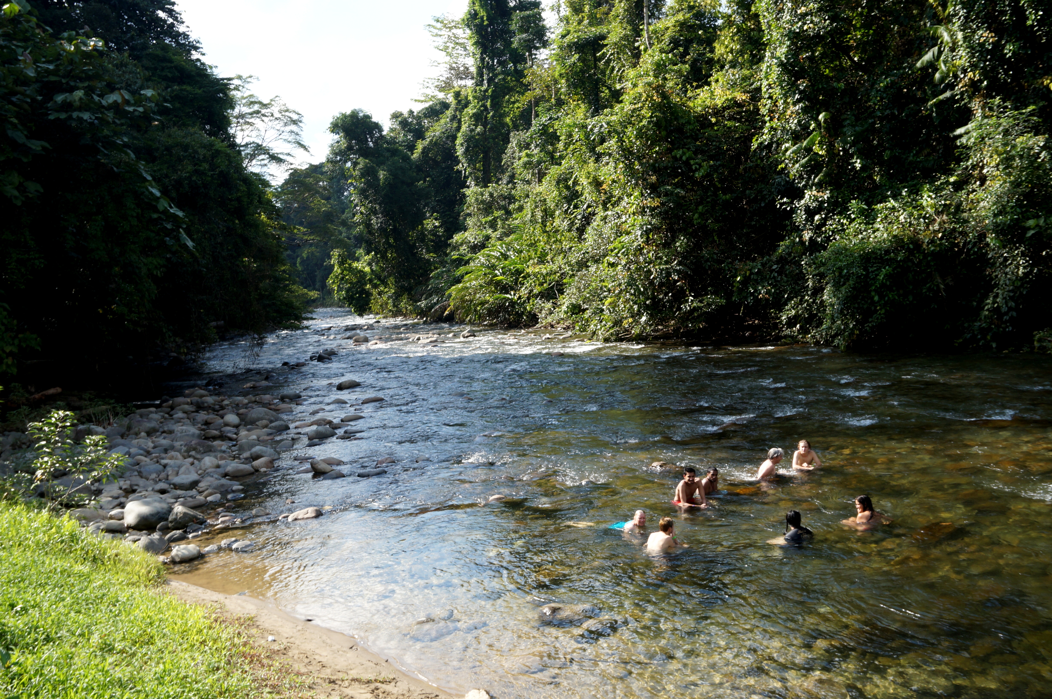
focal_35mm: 36
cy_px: 350
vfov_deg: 36.8
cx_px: 526
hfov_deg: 53.2
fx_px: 1051
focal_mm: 24
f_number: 9
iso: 200
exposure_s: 1/200
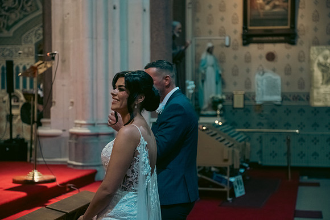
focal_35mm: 66
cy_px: 110
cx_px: 165
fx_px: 605
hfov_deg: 30.5
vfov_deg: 20.6
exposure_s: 1/160
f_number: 3.5
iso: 1000
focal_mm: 66
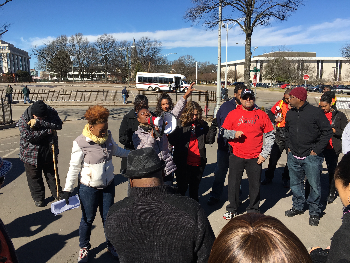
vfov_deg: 48.2
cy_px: 132
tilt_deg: -7.9
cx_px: 175
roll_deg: +0.2
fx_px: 293
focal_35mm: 29
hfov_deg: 61.7
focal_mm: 4.15
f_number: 2.2
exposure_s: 1/1570
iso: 25
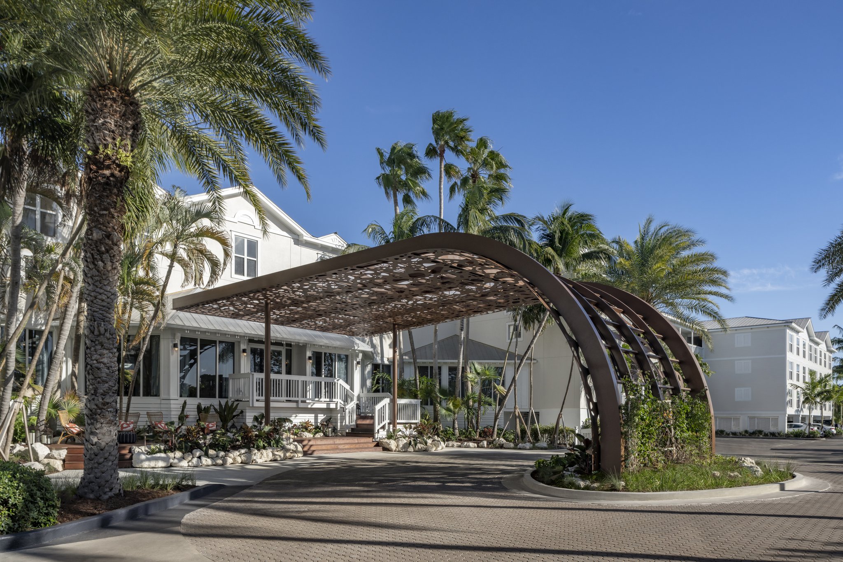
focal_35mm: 24
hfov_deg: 73.7
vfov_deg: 53.1
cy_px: 281
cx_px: 422
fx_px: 562
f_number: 13
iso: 400
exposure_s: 1/400
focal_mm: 24
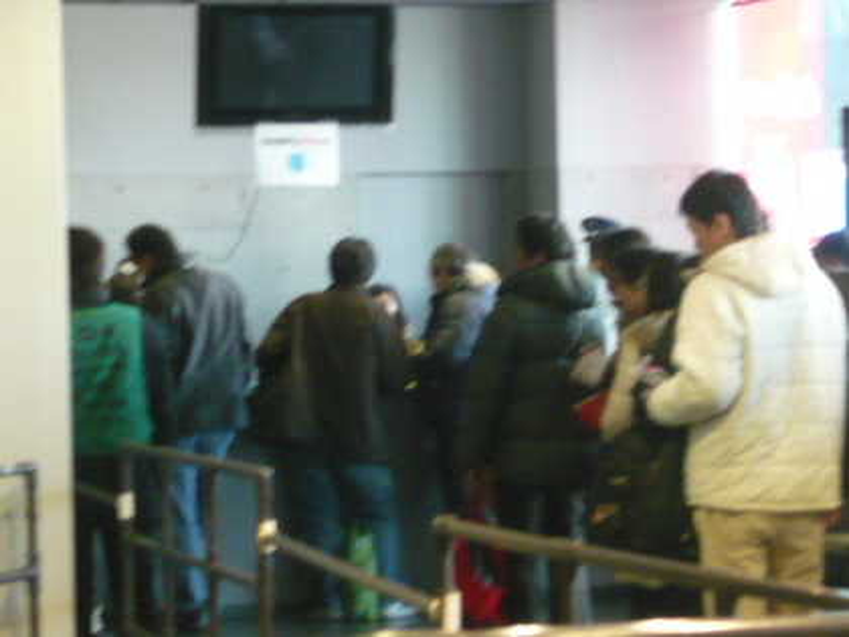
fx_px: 3213
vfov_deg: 11.3
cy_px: 318
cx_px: 424
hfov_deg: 15.1
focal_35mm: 131
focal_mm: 13.6
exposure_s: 1/13
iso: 400
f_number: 4.4
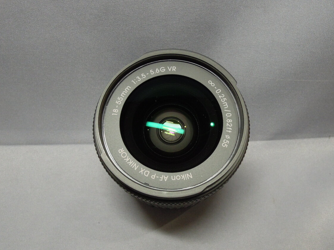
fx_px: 318
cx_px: 164
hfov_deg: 55.4
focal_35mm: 33
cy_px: 128
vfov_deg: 42.9
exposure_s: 1/15
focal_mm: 5.5
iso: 400
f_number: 5.9
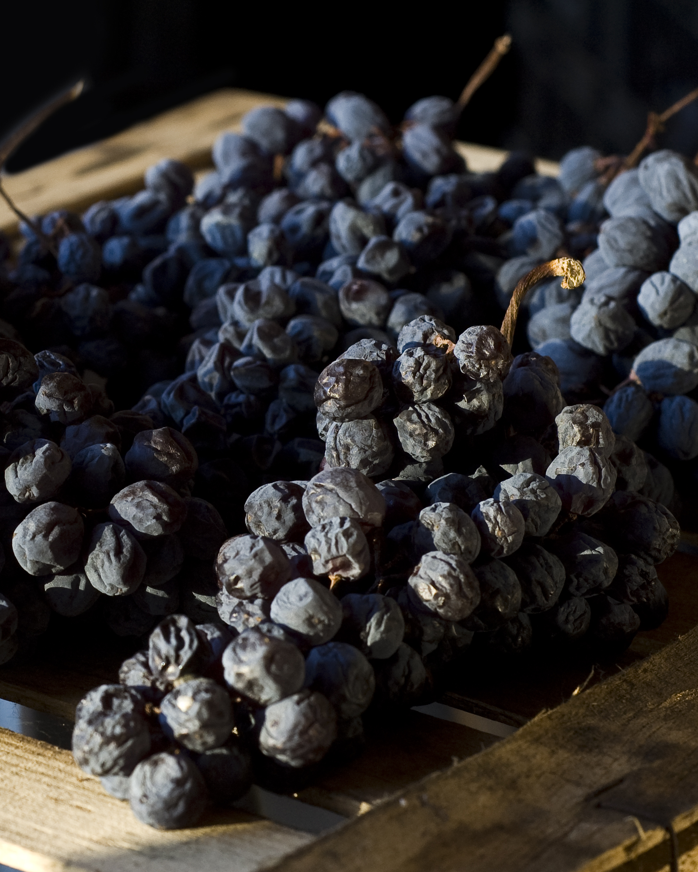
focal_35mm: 106
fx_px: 2737
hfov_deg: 14.4
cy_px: 436
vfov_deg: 18.1
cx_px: 64
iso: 400
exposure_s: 1/60
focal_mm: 50
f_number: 7.1
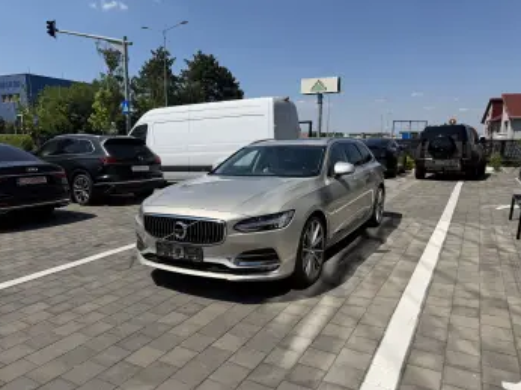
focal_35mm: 25
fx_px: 376
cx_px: 254
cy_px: 197
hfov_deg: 69.4
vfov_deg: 54.8
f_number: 1.78
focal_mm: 6.76
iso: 80
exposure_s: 1/7353
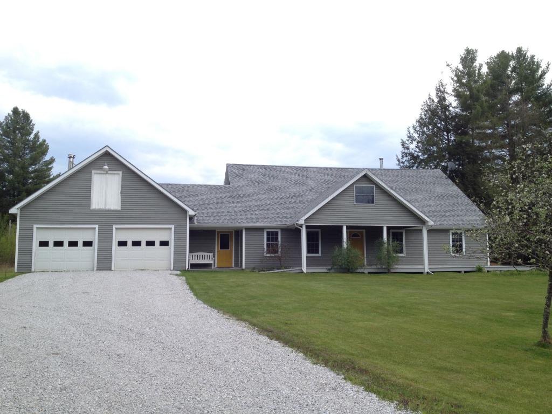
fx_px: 558
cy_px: 207
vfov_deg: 40.7
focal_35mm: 35
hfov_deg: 52.6
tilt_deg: +2.7
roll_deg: +0.1
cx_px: 276
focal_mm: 4.28
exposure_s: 1/1042
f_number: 2.4
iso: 50
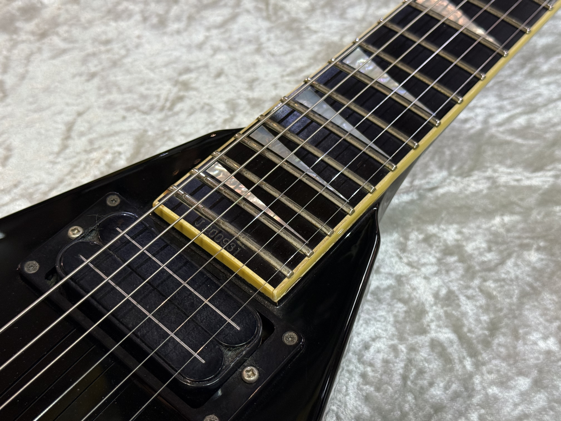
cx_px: 280
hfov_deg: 39.7
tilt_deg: -53.7
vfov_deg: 30.3
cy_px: 210
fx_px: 778
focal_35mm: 48
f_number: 1.78
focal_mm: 6.76
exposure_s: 1/60
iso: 125
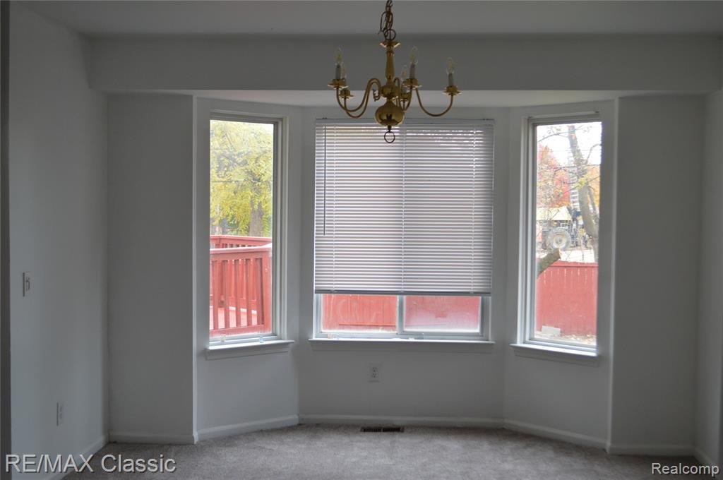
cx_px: 362
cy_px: 240
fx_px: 873
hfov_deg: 45.0
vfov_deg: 30.8
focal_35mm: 44
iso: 450
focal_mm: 29
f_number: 4.5
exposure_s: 1/60
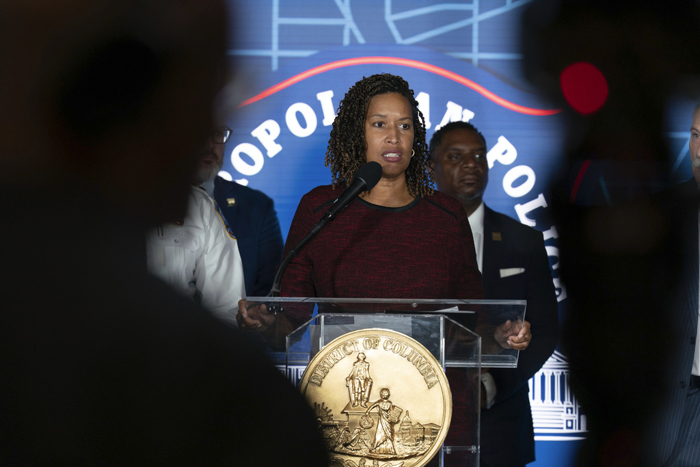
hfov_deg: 11.5
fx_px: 3461
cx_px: 350
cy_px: 234
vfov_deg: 7.7
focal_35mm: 178
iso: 1600
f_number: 3.5
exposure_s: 1/320
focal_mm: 178
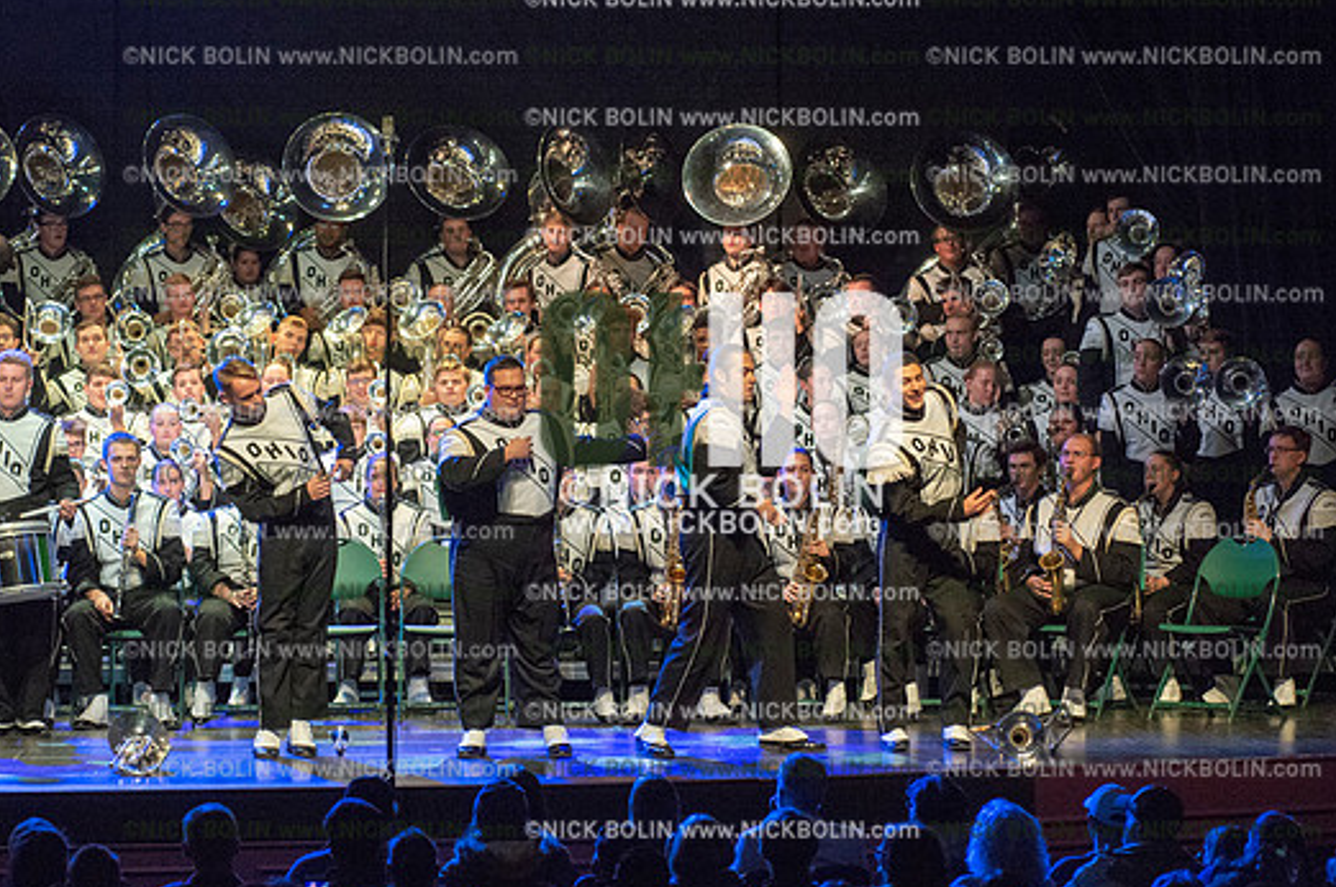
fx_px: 5782
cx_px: 721
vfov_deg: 8.8
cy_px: 413
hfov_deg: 13.2
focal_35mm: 156
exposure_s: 1/400
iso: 8000
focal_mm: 140
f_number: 5.6
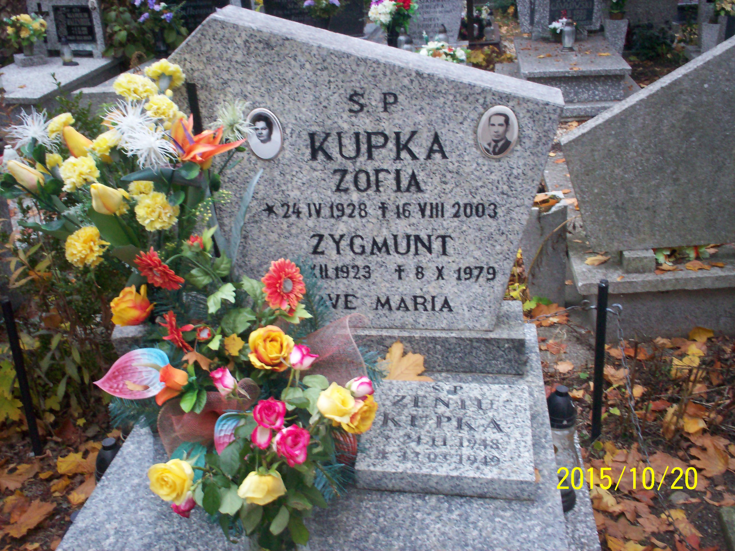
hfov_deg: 51.4
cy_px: 276
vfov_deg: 39.7
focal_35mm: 36
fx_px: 764
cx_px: 368
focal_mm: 6
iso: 200
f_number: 4.5
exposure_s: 1/9.72
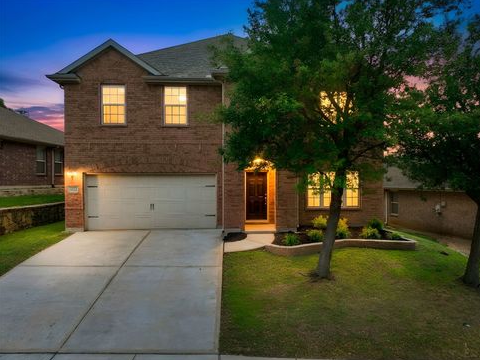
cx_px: 249
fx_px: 347
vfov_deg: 54.9
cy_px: 184
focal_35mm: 25
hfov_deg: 69.4
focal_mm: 12.29
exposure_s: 1/1600
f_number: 2.8
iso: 130
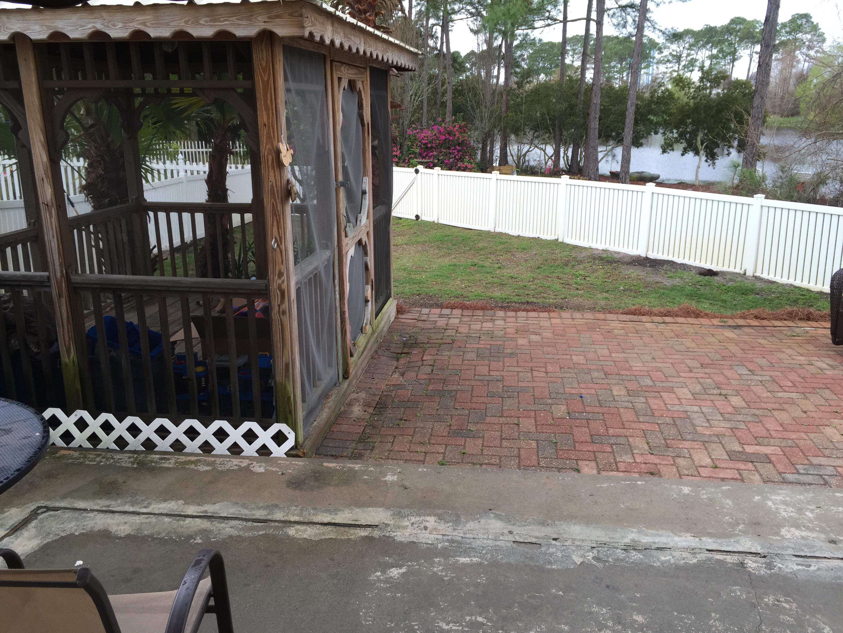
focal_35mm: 29
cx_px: 422
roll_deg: +0.4
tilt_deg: -17.2
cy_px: 316
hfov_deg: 61.7
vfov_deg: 48.2
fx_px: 706
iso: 32
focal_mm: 4.15
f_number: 2.2
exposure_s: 1/120
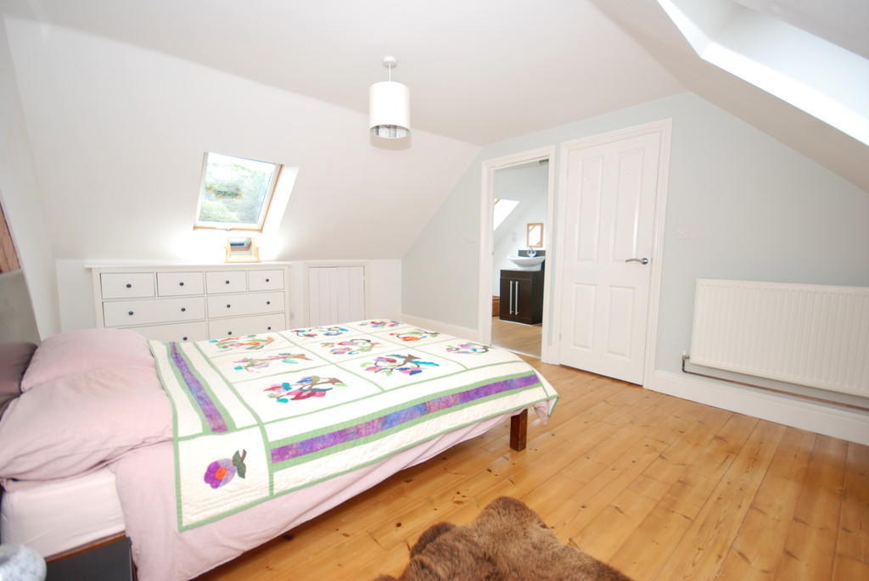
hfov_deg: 100.3
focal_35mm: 15
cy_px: 290
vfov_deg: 77.5
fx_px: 362
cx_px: 434
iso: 160
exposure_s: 1/60
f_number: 4
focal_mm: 10
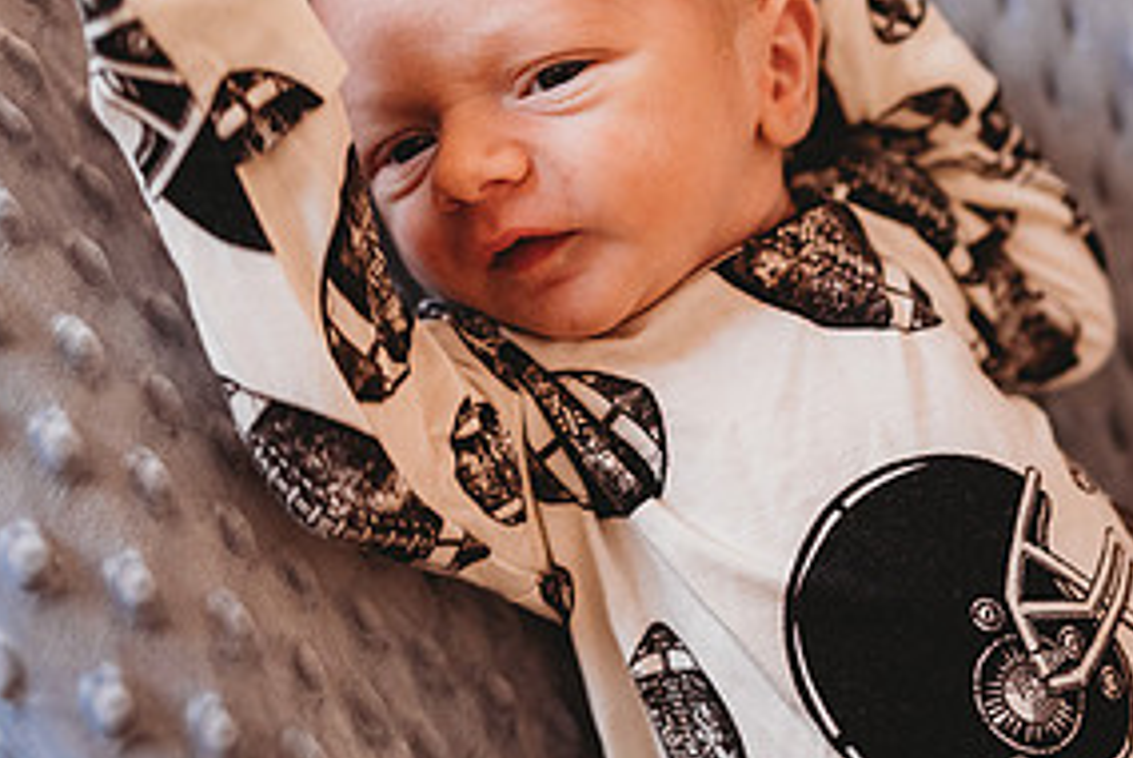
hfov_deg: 40.3
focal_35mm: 49
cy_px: 193
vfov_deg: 27.2
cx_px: 559
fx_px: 1544
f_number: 2.2
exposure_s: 1/160
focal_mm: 24
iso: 800
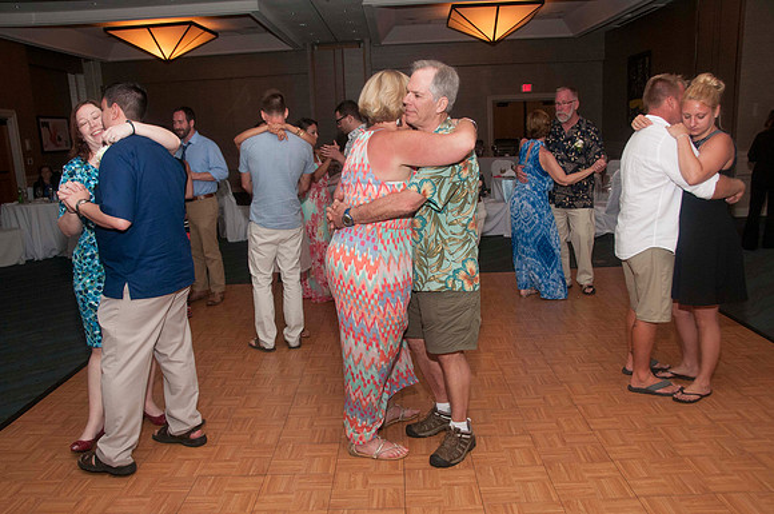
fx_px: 644
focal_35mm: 30
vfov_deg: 43.5
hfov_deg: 62.0
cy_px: 257
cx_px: 387
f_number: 5.6
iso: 800
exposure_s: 1/60
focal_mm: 20
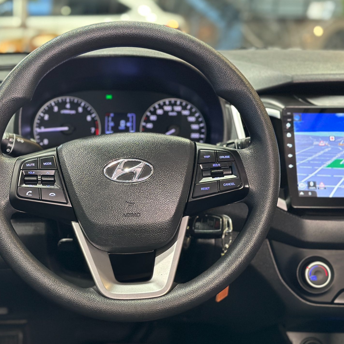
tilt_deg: -14.2
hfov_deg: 29.9
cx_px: 120
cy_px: 172
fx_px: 641
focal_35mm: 57
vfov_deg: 30.0
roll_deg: -1.6
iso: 500
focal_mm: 6.86
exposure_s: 1/40
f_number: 1.78
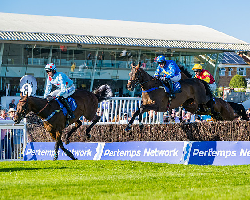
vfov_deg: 9.7
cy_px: 97
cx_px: 154
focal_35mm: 158
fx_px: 1172
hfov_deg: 12.2
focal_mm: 130
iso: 200
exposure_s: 1/2000
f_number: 4
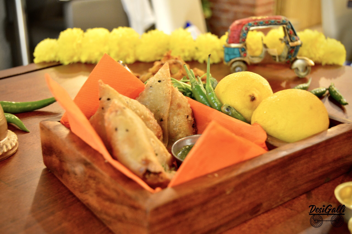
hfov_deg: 42.4
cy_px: 117
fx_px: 454
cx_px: 176
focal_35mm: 46
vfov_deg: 28.9
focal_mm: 31
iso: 1600
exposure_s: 1/10
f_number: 5
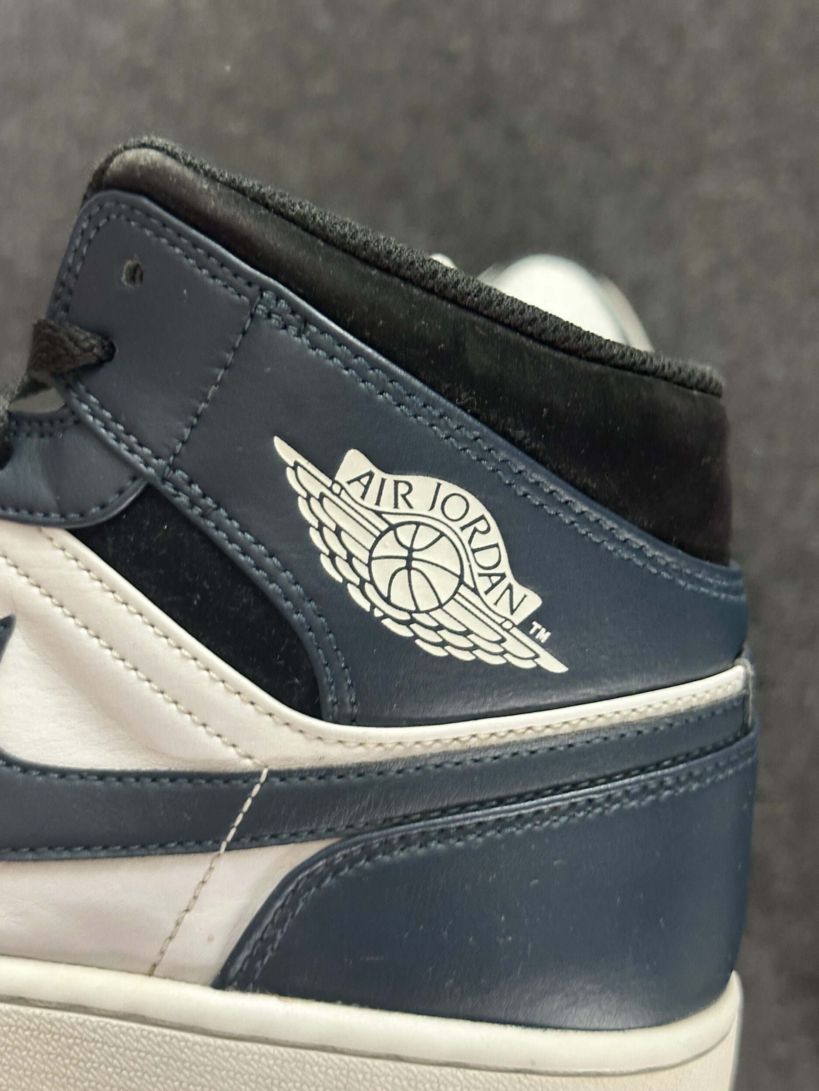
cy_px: 540
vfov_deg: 38.9
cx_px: 408
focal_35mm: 49
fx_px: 1546
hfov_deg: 29.7
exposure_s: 1/33
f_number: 1.78
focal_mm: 6.86
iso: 320
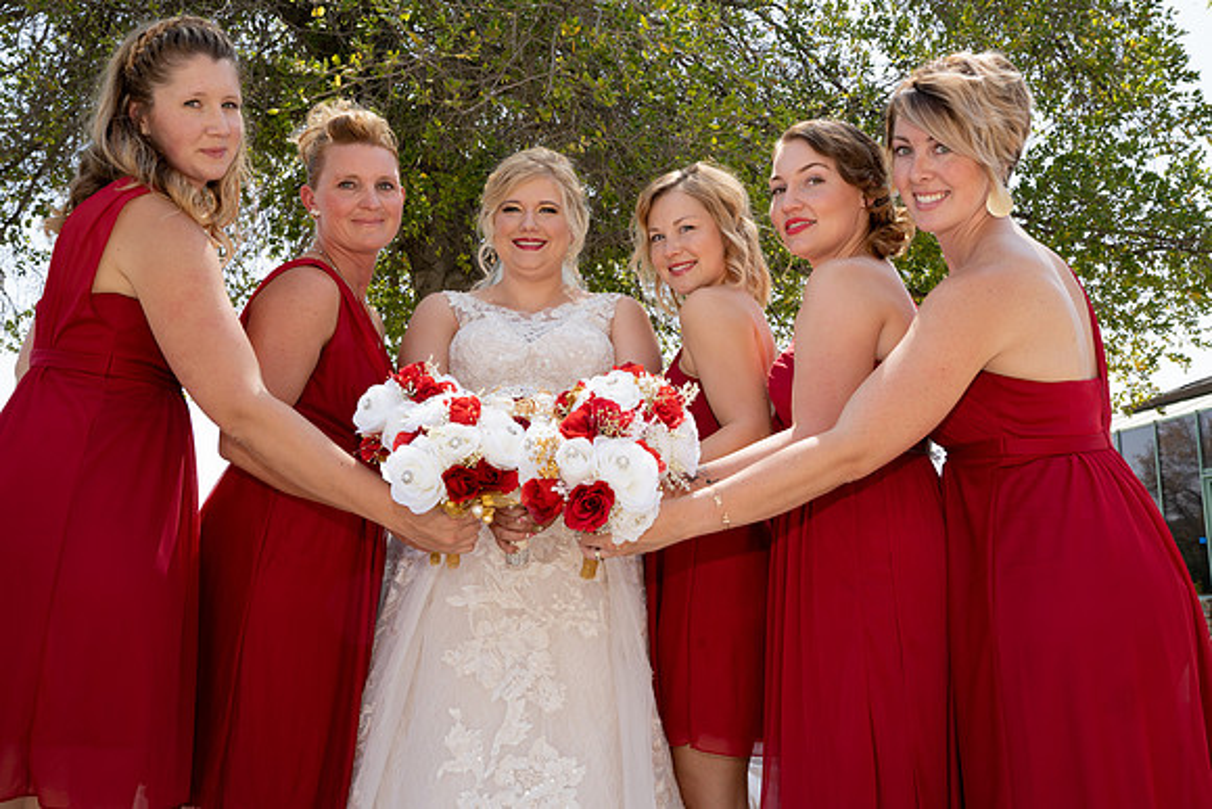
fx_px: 1078
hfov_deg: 58.7
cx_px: 606
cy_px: 404
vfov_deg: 41.1
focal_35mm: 32
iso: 500
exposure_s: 1/200
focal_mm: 32
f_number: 10
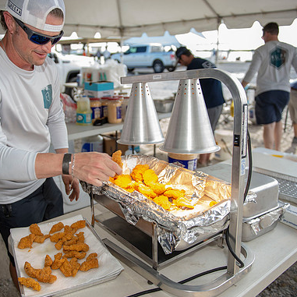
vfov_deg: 52.5
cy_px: 149
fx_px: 301
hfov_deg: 52.1
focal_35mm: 31
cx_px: 117
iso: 50
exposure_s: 1/250
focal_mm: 24
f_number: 2.8
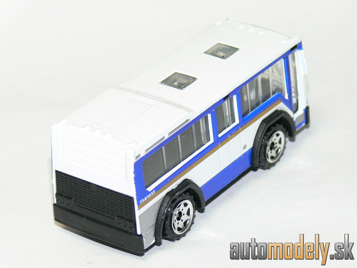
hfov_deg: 12.3
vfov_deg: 9.3
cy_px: 134
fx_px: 1650
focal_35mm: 160
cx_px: 178
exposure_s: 1/30
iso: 100
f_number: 3.2
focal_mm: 21.4
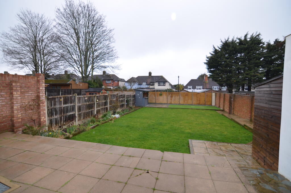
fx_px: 133
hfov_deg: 95.1
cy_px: 96
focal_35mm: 16
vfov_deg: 71.8
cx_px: 146
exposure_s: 1/200
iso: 110
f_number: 2.8
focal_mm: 11
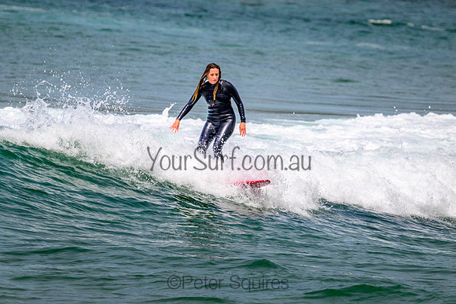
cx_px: 250
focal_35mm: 922
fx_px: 11685
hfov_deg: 2.2
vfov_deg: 1.5
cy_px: 152
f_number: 11
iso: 720
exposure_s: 1/2000
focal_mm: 800
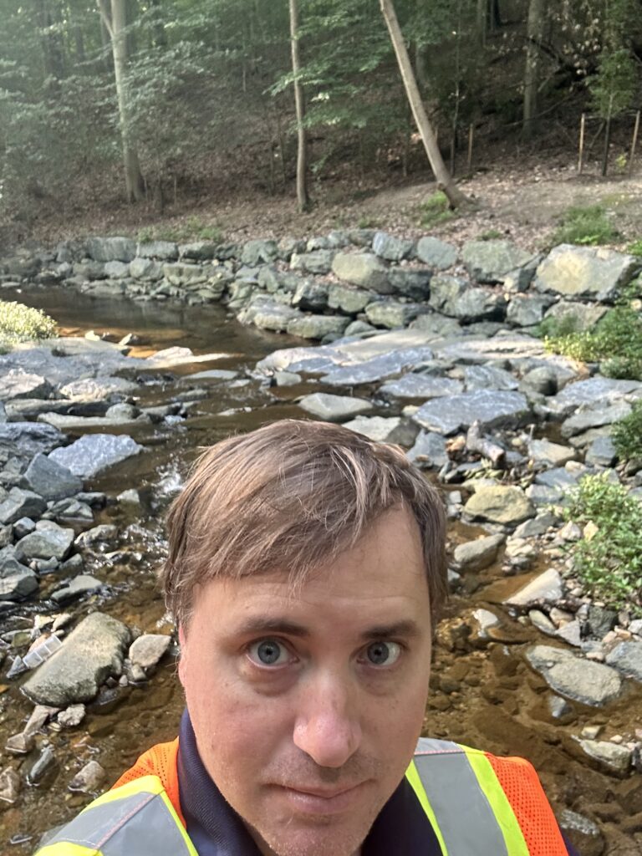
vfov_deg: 60.0
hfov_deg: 46.8
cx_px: 321
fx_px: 742
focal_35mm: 30
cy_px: 428
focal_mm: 2.69
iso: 80
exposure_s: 1/75
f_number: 1.9
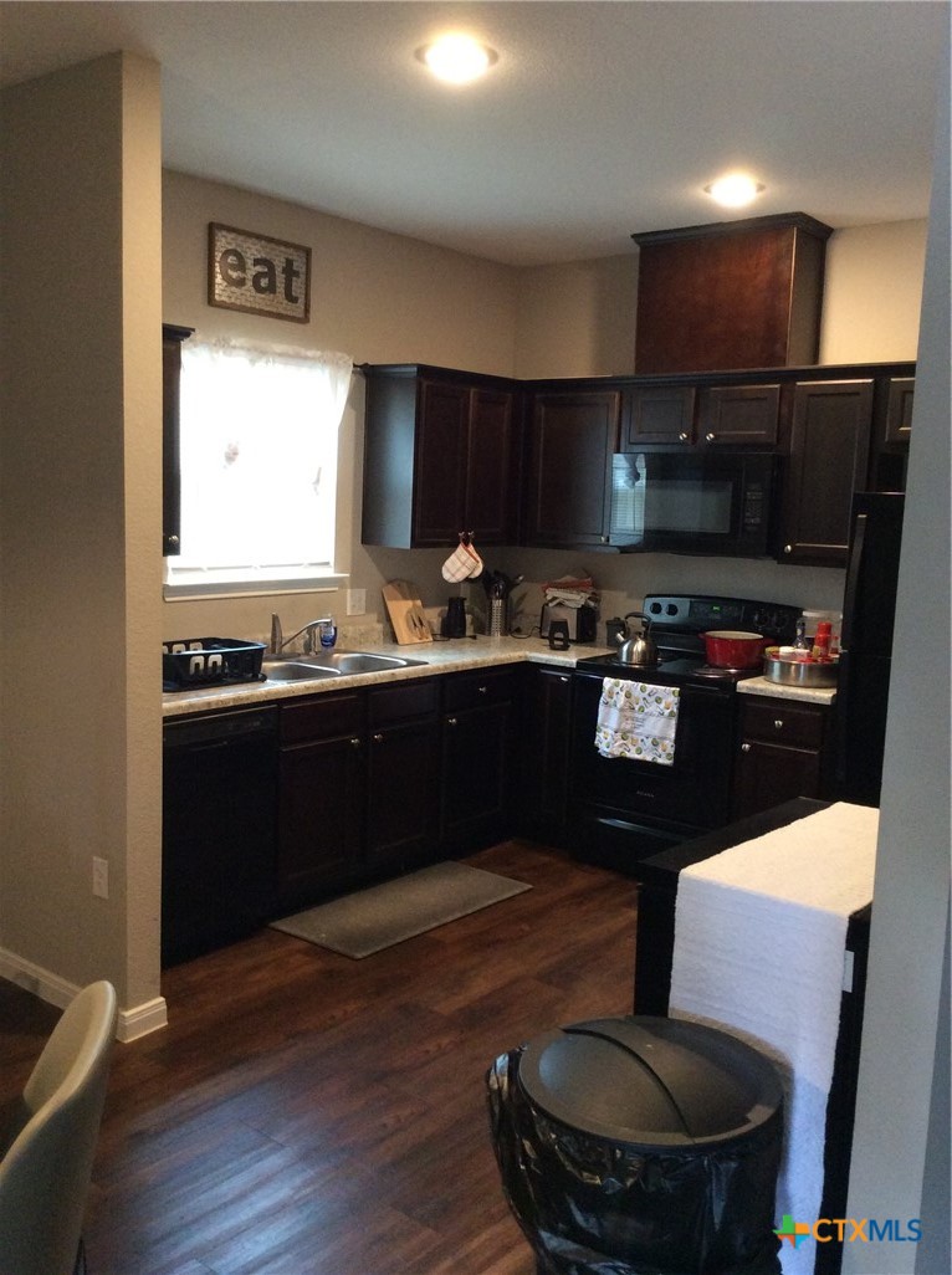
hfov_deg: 44.0
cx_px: 476
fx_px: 1177
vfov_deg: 56.9
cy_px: 638
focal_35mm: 32
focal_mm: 3.3
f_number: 2.4
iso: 200
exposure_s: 1/24
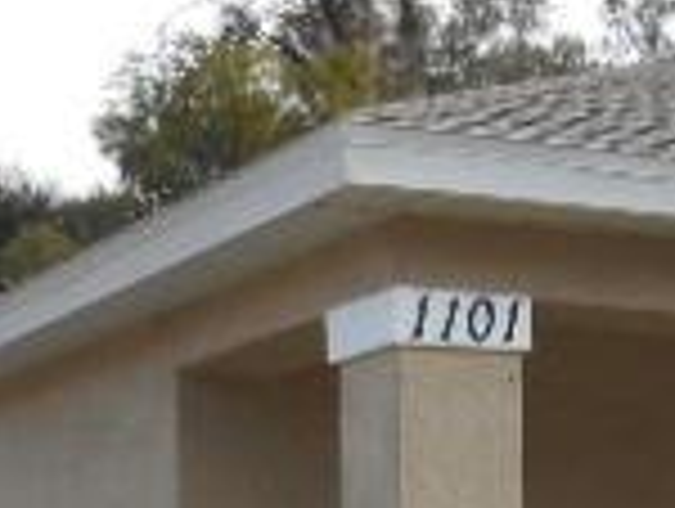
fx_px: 2578
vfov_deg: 11.1
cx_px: 567
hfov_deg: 14.8
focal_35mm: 132
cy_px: 598
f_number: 3.6
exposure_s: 1/400
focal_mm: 5.5
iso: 80
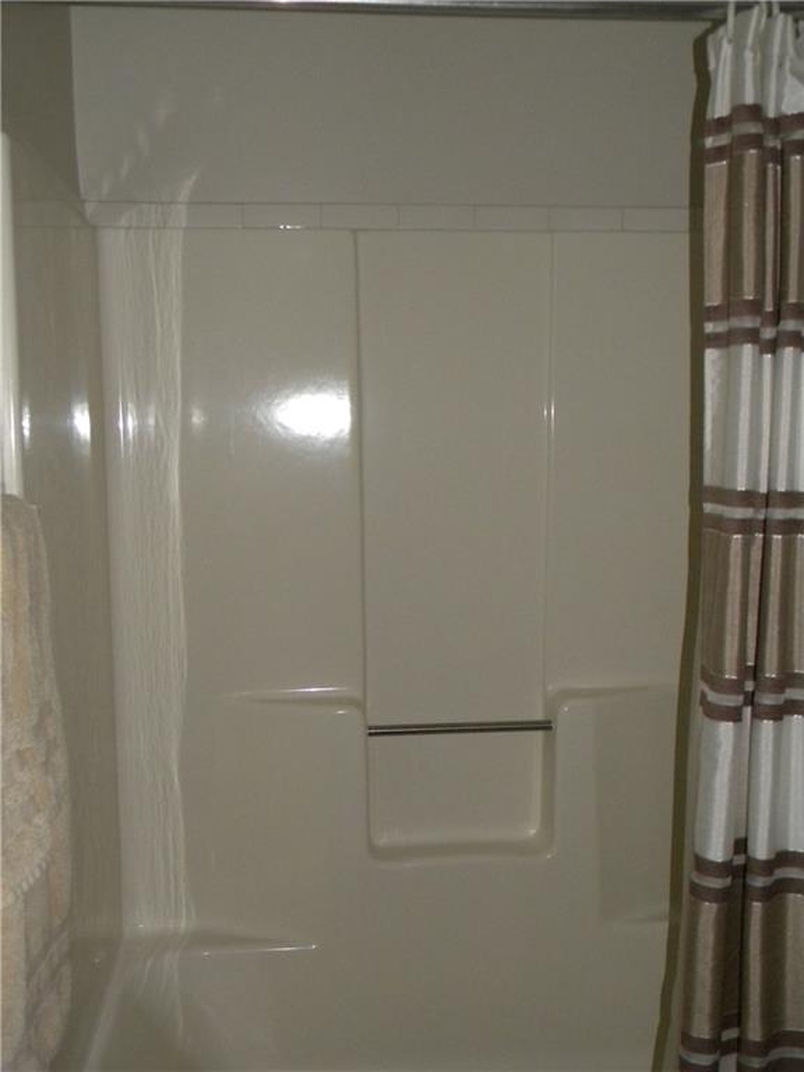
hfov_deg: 39.7
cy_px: 536
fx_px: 1115
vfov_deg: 51.4
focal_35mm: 36
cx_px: 402
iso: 400
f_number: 3.7
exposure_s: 1/30
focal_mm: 6.4
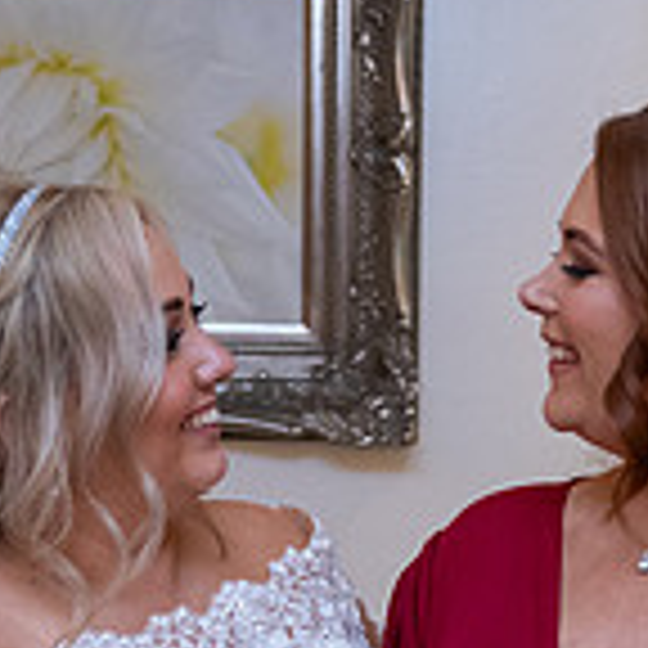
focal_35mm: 144
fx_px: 3050
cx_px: 297
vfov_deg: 12.0
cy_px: 695
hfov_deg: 12.1
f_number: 3.5
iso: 1000
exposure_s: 1/160
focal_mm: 42
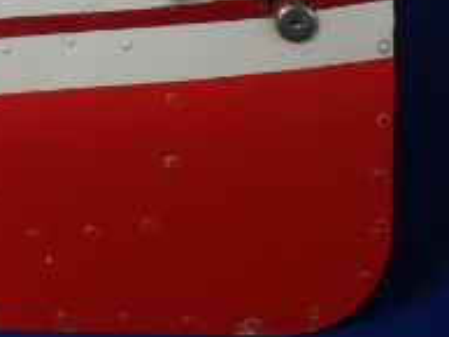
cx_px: -16
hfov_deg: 20.3
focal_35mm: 93
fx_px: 1207
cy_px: -186
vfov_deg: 14.7
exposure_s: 1/60
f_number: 3.9
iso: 200
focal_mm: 5
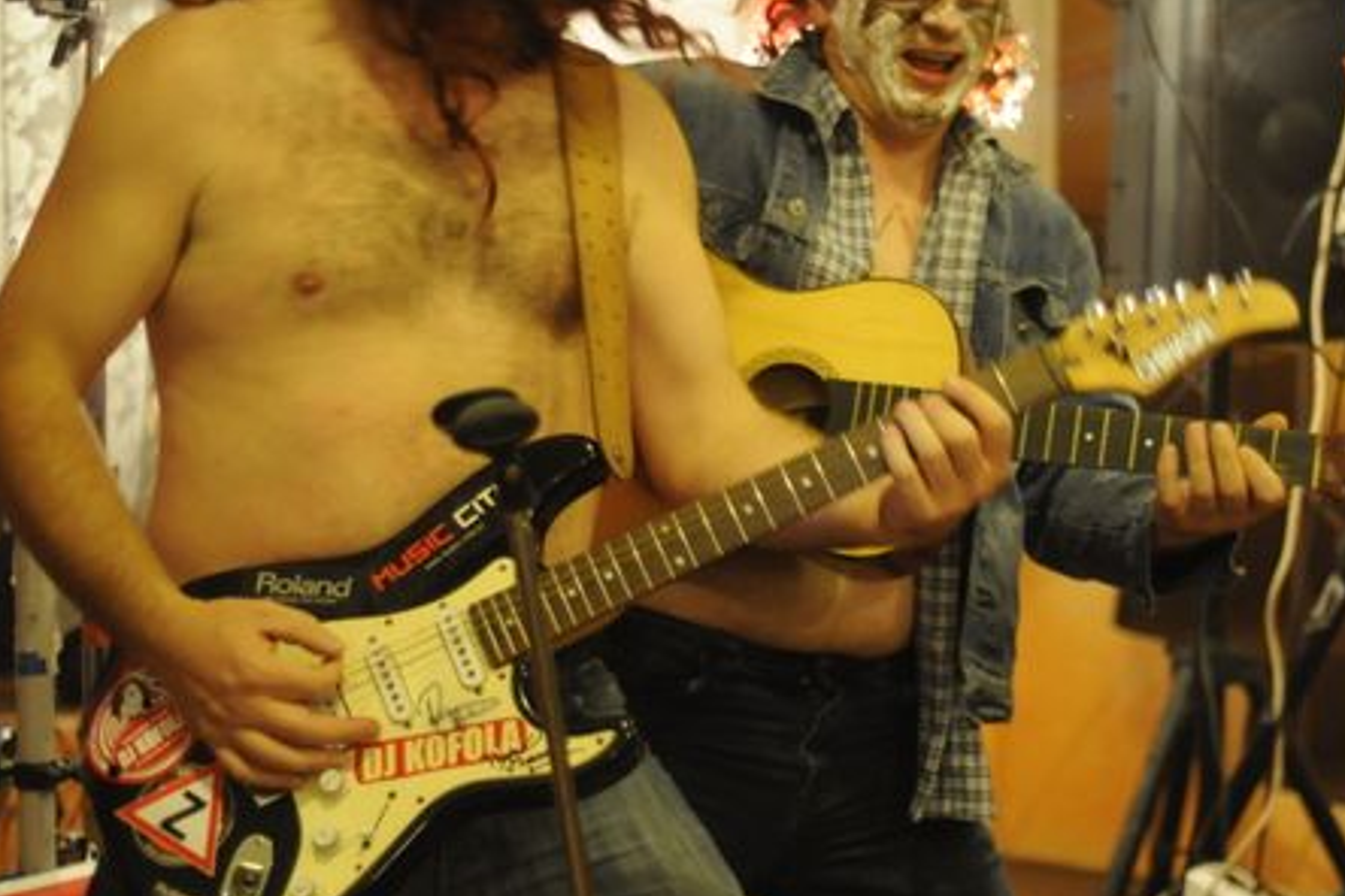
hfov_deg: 22.5
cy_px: 413
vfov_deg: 15.2
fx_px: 3362
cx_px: 942
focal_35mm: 90
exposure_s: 1/100
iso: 3600
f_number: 1.8
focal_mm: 50
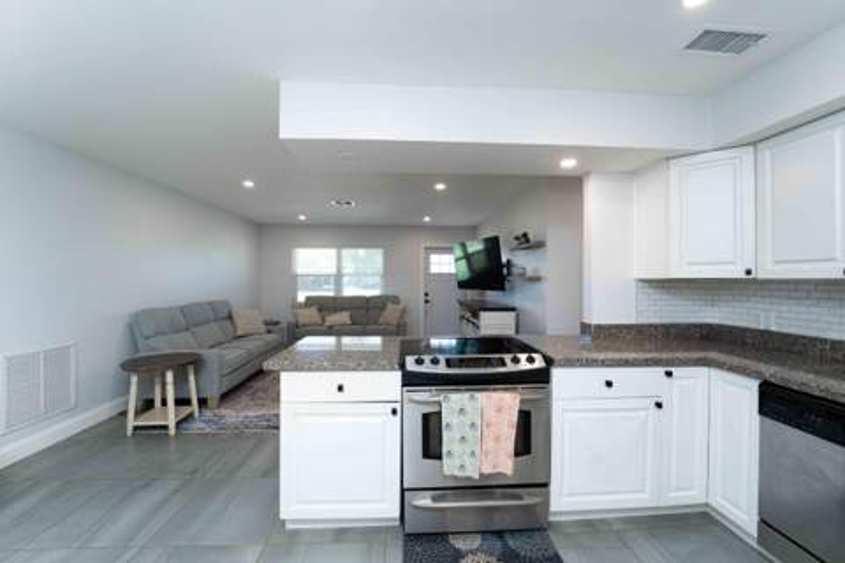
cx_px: 422
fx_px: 333
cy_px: 282
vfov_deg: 80.5
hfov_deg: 103.6
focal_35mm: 14
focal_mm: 14
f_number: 5.6
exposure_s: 1/160
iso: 1250
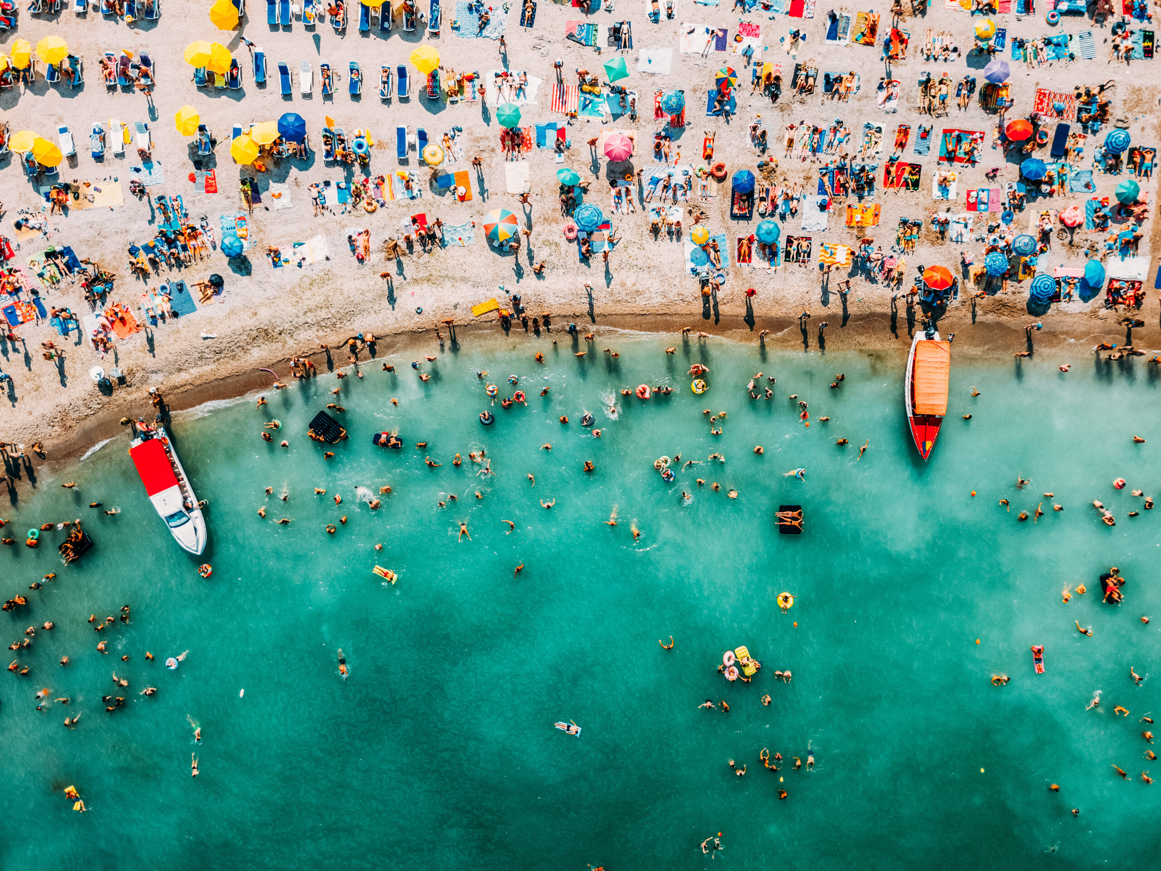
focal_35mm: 26
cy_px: 436
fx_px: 872
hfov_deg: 67.3
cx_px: 580
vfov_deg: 53.0
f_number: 2.2
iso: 100
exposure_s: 1/1100
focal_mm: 4.7
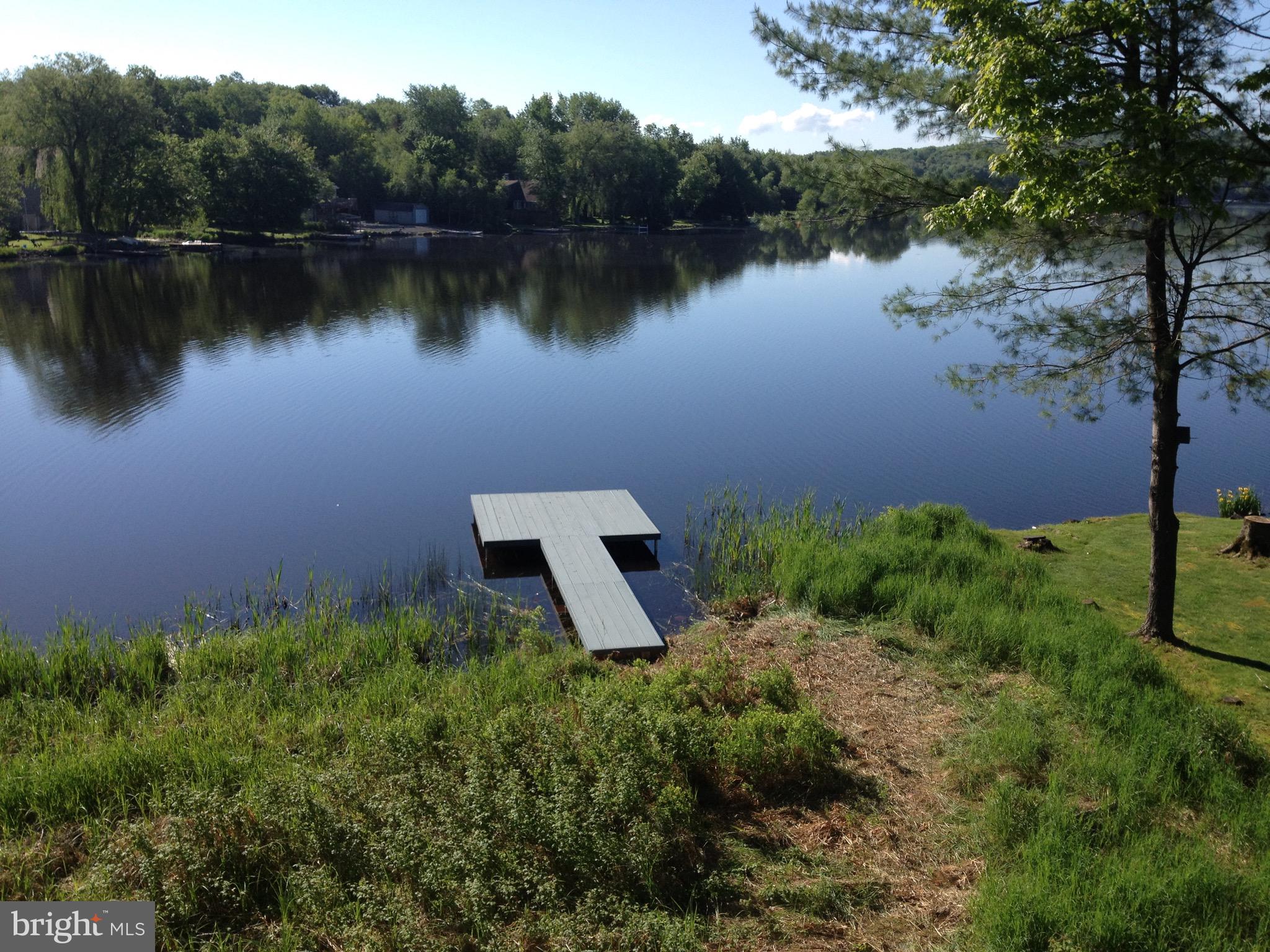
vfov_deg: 40.7
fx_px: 1284
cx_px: 635
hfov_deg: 52.6
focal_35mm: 35
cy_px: 476
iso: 50
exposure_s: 1/1381
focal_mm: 4.28
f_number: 2.4
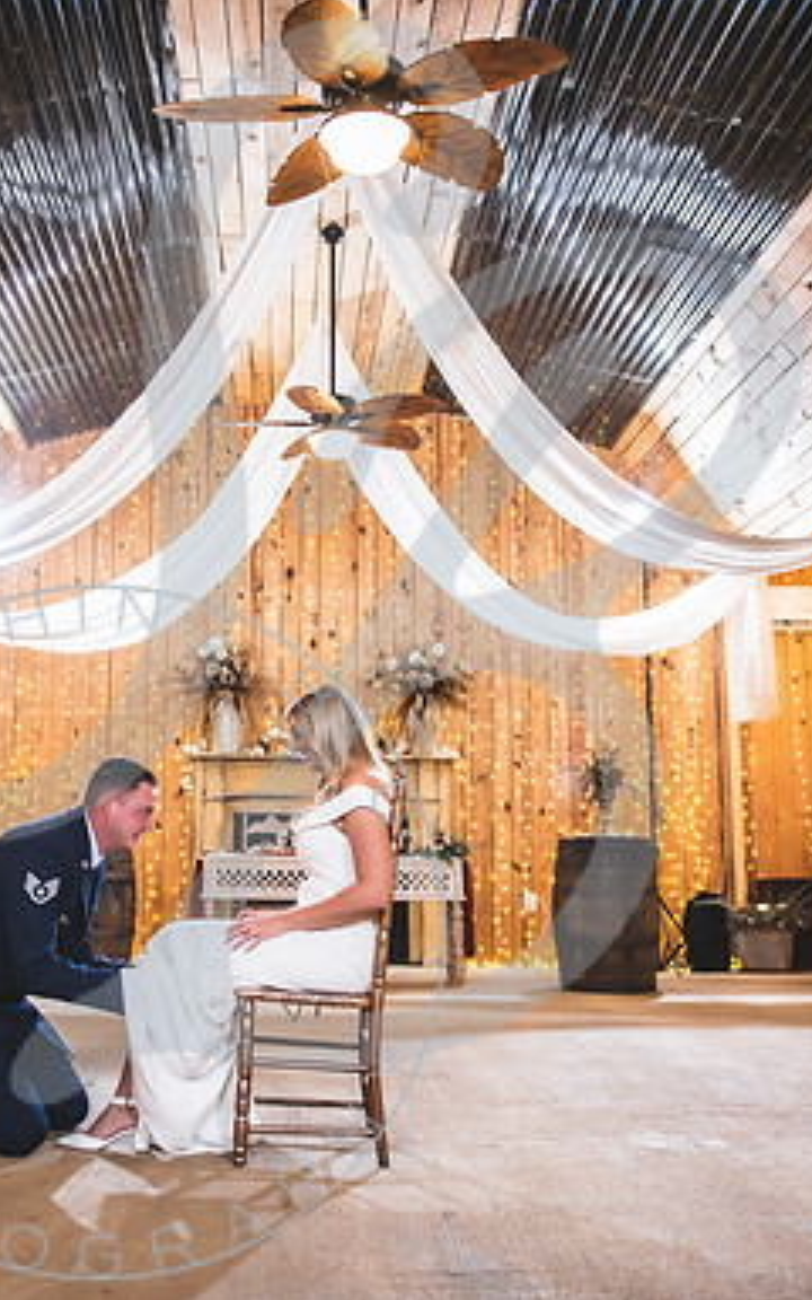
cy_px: 648
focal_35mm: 37
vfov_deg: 52.7
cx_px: 267
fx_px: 1310
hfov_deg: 34.1
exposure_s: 1/125
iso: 500
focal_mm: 24
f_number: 2.8
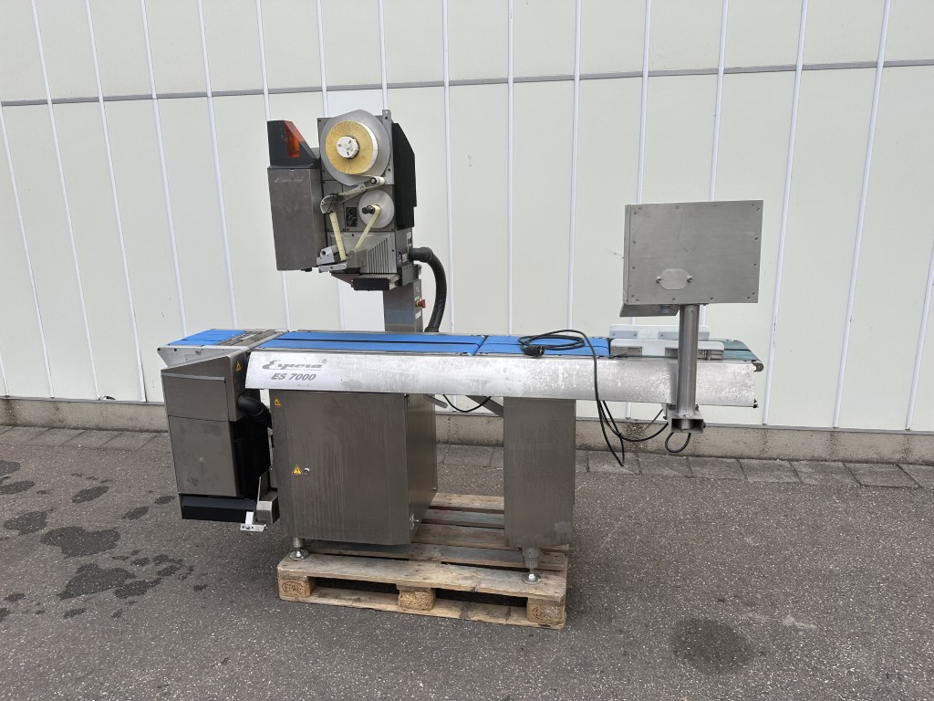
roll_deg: +0.7
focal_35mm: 24
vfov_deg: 56.8
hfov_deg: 71.6
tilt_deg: -14.5
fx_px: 648
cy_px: 350
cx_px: 467
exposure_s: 1/189
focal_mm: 6.86
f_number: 1.78
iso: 64
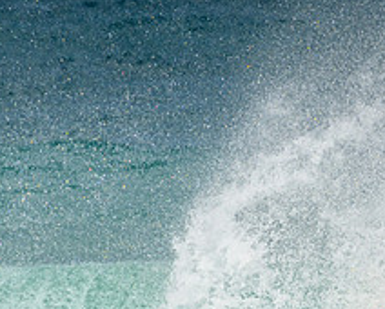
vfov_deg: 0.8
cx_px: 311
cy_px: 350
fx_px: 23392
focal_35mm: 2051
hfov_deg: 0.9
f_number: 11
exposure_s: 1/2000
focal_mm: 800
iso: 500
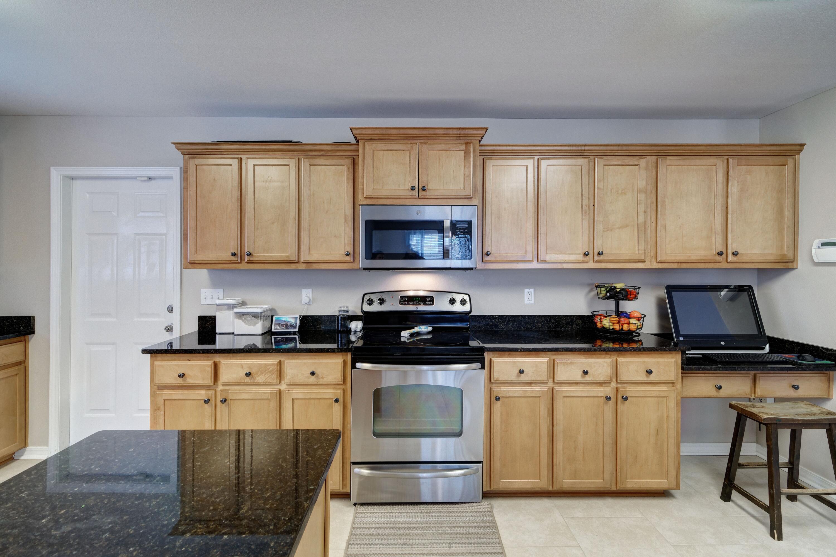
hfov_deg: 96.7
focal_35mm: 16
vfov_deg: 73.7
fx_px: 372
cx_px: 418
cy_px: 278
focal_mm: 11
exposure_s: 1/60
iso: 400
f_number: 9
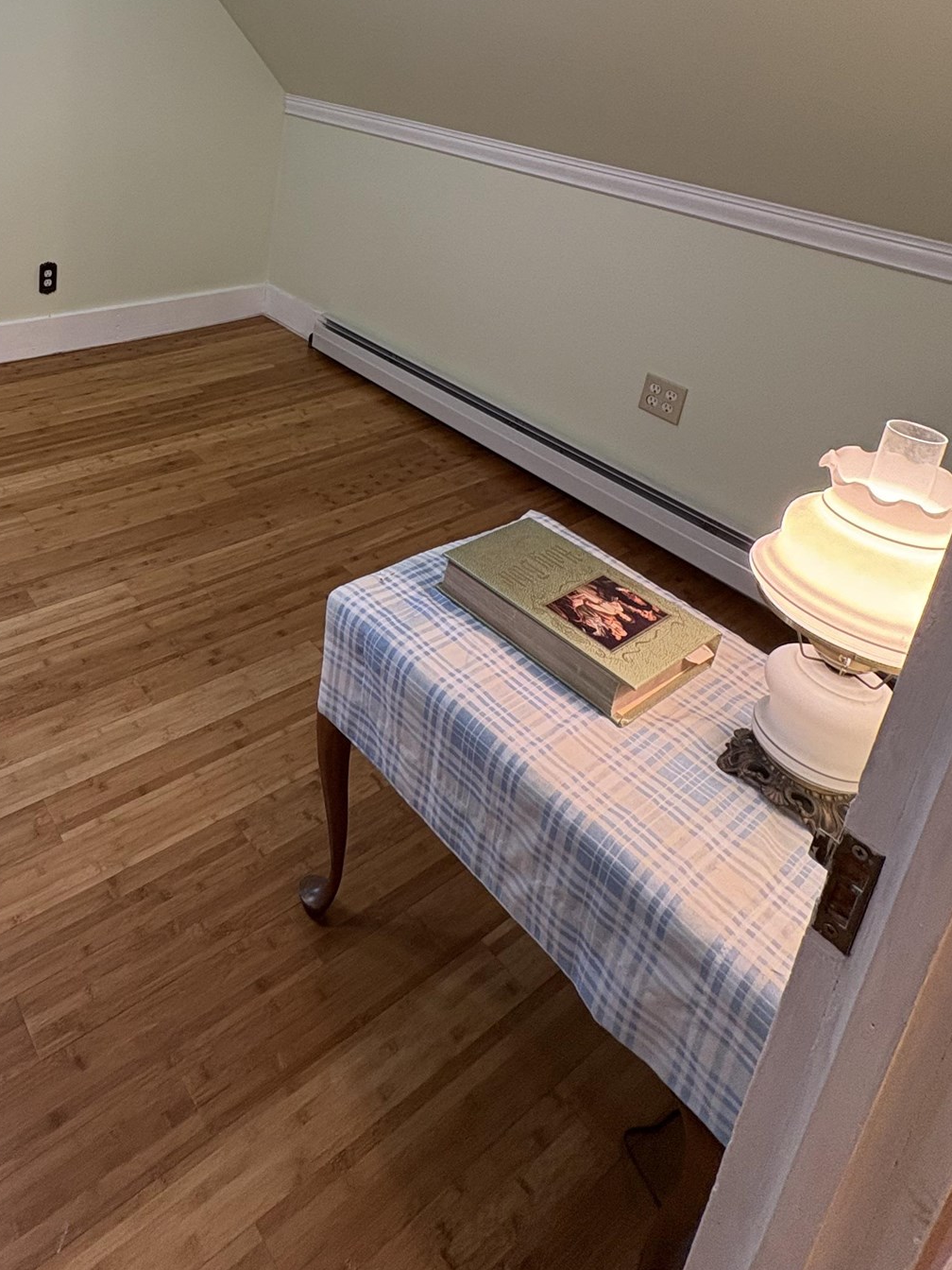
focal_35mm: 24
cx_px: 153
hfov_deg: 52.1
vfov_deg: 64.6
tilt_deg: -15.3
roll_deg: -3.3
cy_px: 235
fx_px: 880
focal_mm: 2.22
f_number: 2.2
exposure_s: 1/60
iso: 160
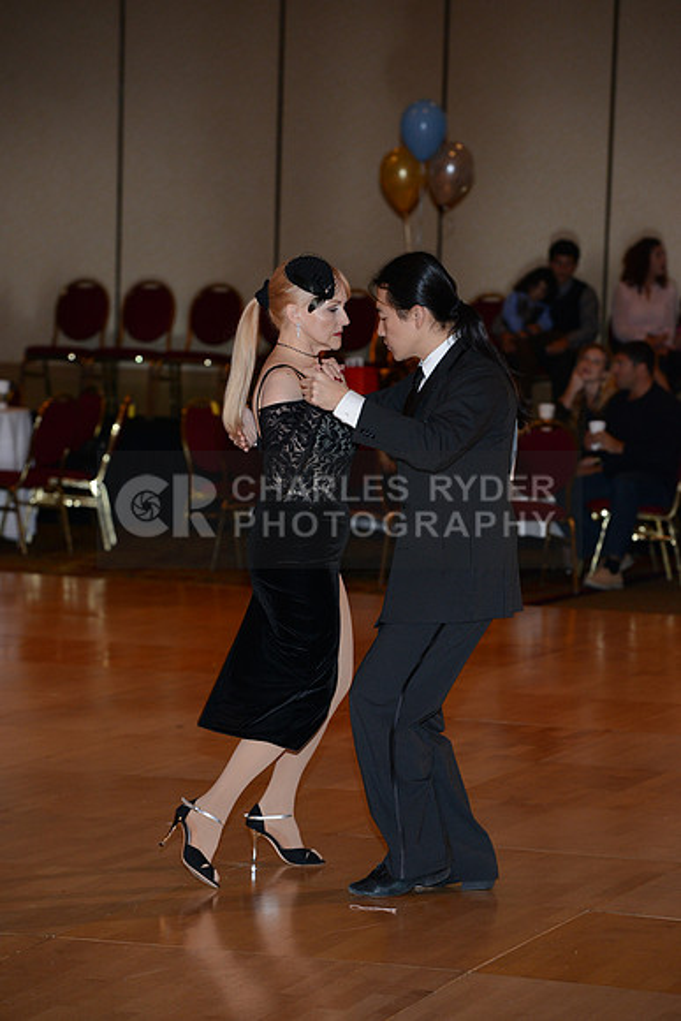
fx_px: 3970
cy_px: 510
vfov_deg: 14.7
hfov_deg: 9.8
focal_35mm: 140
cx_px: 340
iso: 1250
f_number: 5.6
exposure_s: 1/200
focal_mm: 140
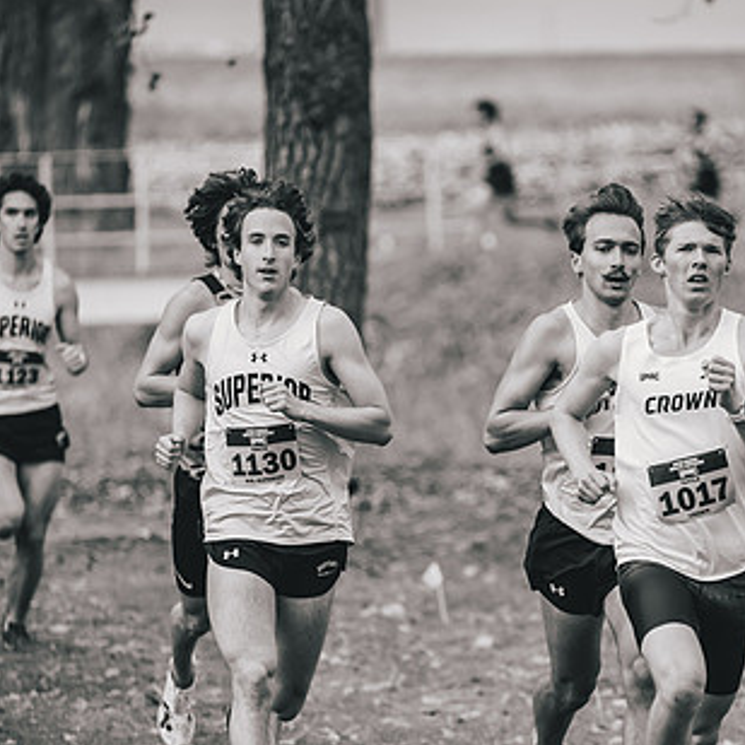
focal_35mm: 638
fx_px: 15535
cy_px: 442
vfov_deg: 2.7
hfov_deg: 2.7
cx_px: 446
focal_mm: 400
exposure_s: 1/1250
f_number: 6.3
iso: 400
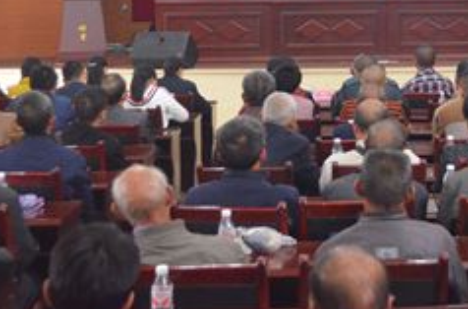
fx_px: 1062
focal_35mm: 82
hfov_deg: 24.1
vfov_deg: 16.2
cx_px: 421
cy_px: -7
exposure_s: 1/25
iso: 3200
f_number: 4.2
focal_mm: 26
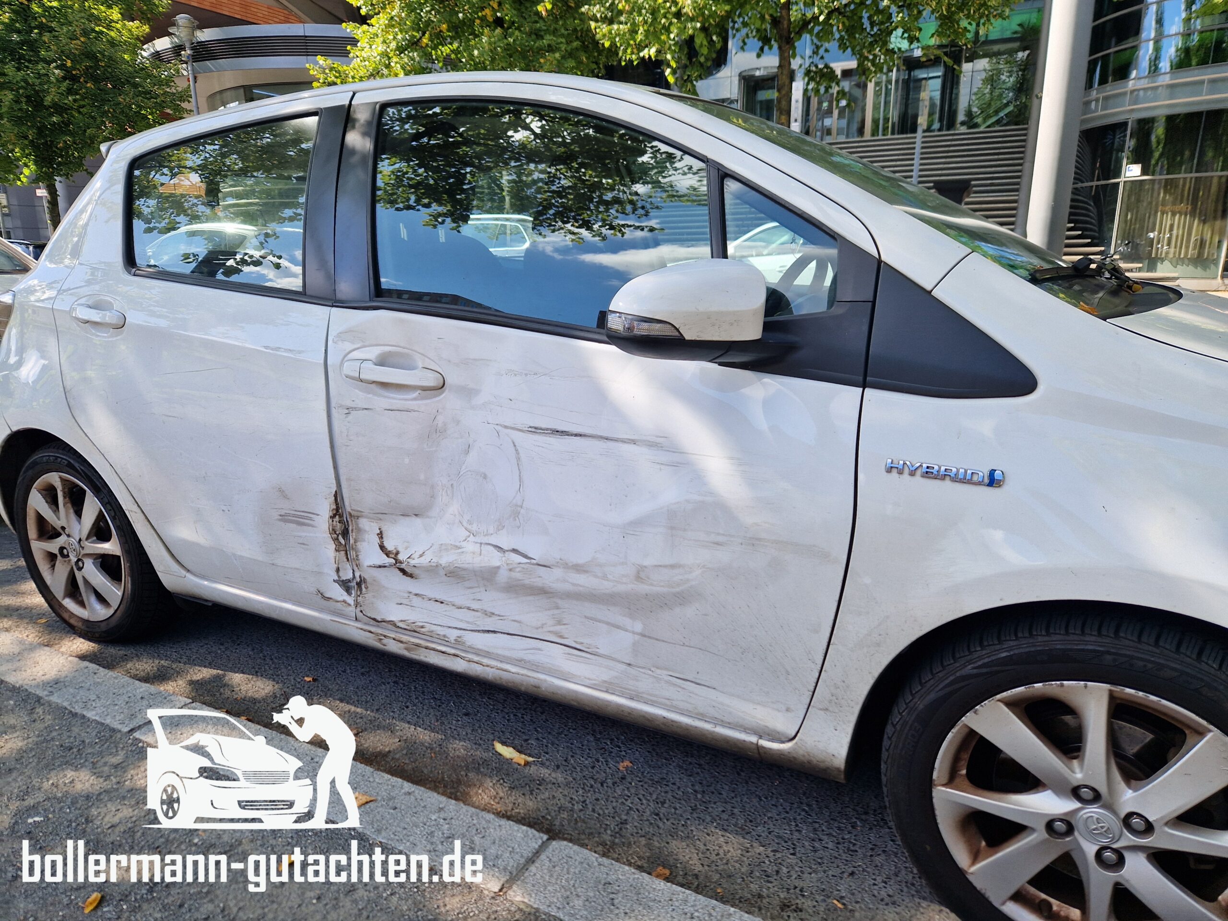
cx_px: 614
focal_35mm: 23
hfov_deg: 73.9
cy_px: 460
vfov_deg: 58.9
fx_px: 816
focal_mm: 5.4
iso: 50
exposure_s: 1/562
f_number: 1.8
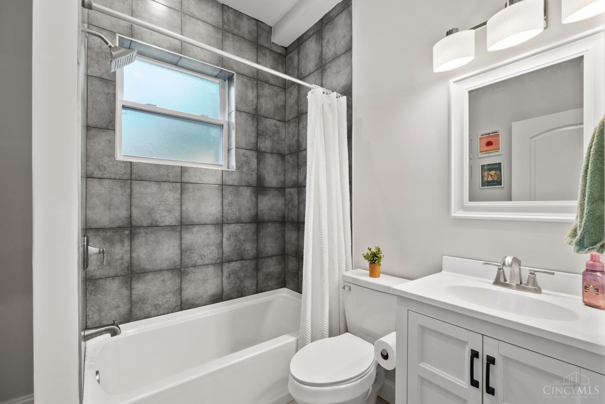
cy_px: 202
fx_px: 252
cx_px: 302
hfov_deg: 100.4
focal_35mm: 15
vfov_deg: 77.3
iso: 400
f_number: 6.3
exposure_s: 1/6
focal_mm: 10
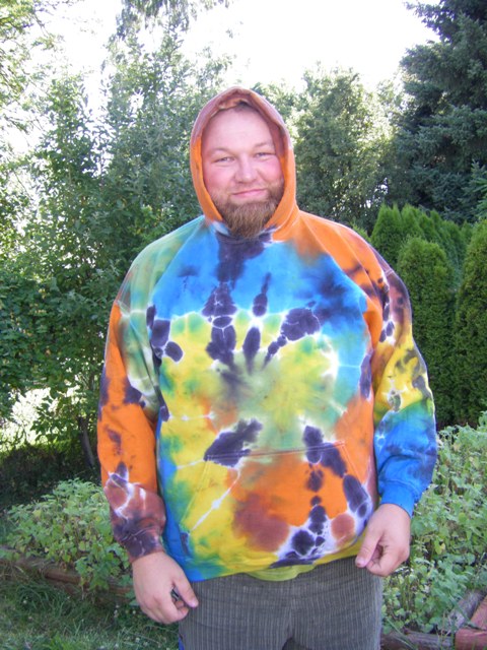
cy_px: 325
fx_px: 713
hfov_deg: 37.7
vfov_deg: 49.0
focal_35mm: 38
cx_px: 244
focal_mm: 6.3
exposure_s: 1/50
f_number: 3.5
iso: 80
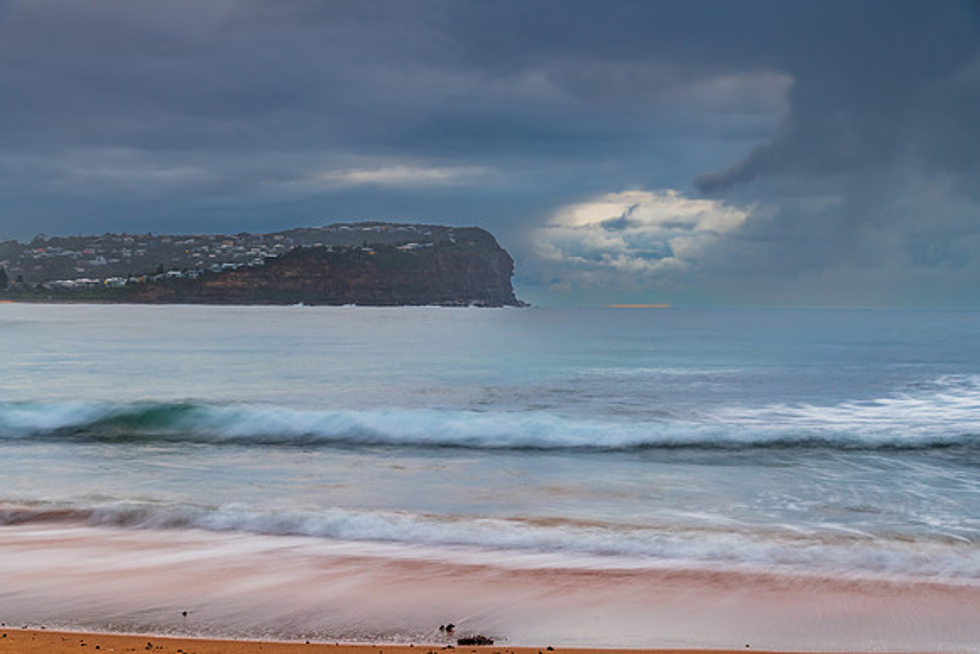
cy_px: 327
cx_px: 490
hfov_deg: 37.9
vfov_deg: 25.8
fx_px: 1427
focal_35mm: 52
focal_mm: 52
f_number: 8
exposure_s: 1.3
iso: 200
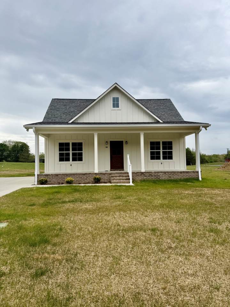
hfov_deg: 56.8
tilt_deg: +3.9
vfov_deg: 71.6
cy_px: 154
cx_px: 115
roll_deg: +0.7
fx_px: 213
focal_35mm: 24
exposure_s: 1/4167
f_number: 1.78
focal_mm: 6.76
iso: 80
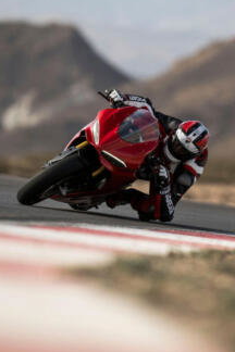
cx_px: 172
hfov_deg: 3.0
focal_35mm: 463
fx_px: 4533
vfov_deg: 4.5
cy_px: 161
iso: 160
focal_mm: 300
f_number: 5
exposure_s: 1/2000
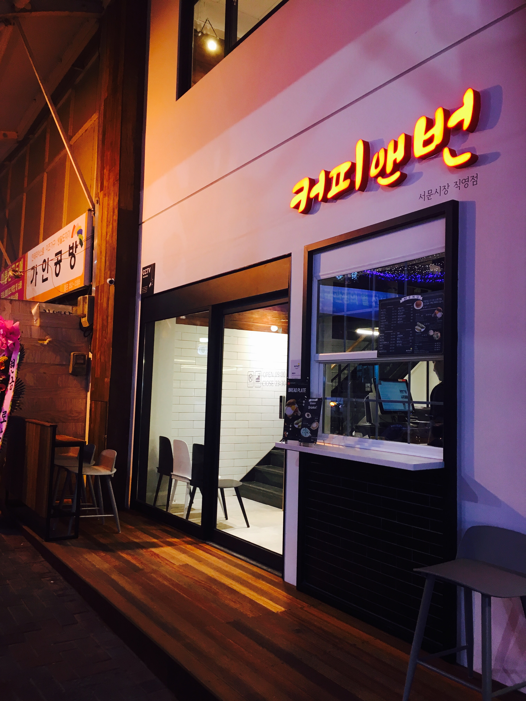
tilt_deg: +3.3
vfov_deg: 61.7
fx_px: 588
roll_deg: -0.7
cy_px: 350
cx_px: 263
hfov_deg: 48.2
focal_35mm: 29
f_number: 2.2
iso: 80
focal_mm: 4.15
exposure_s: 1/30
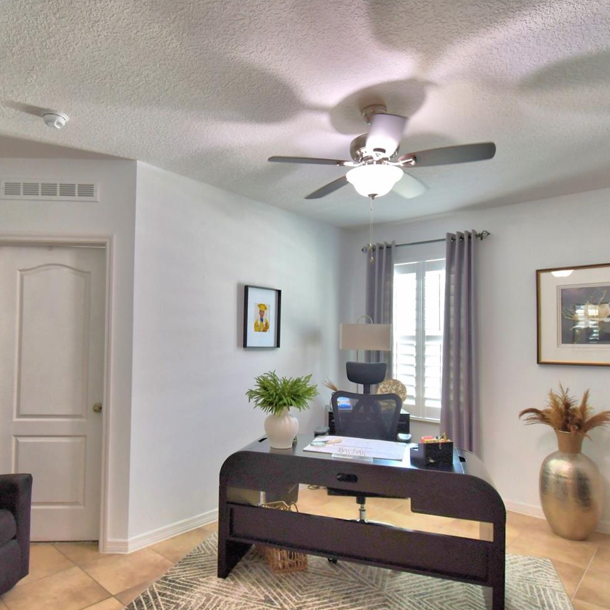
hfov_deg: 71.7
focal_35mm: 21
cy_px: 330
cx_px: 261
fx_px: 419
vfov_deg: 72.0
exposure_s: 1/30
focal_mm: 10
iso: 400
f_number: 4.5
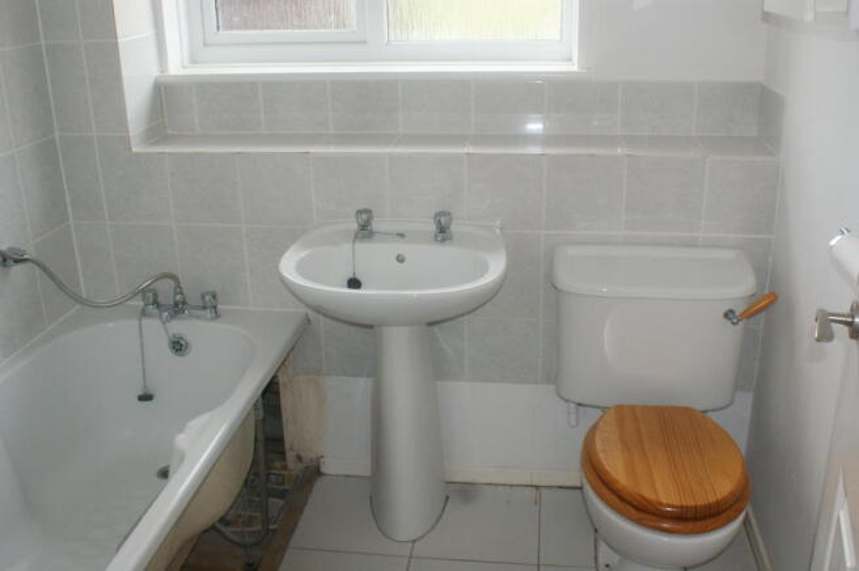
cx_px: 430
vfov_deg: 39.9
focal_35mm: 33
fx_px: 787
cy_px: 286
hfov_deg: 57.3
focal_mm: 22
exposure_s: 1/80
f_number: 5.6
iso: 400
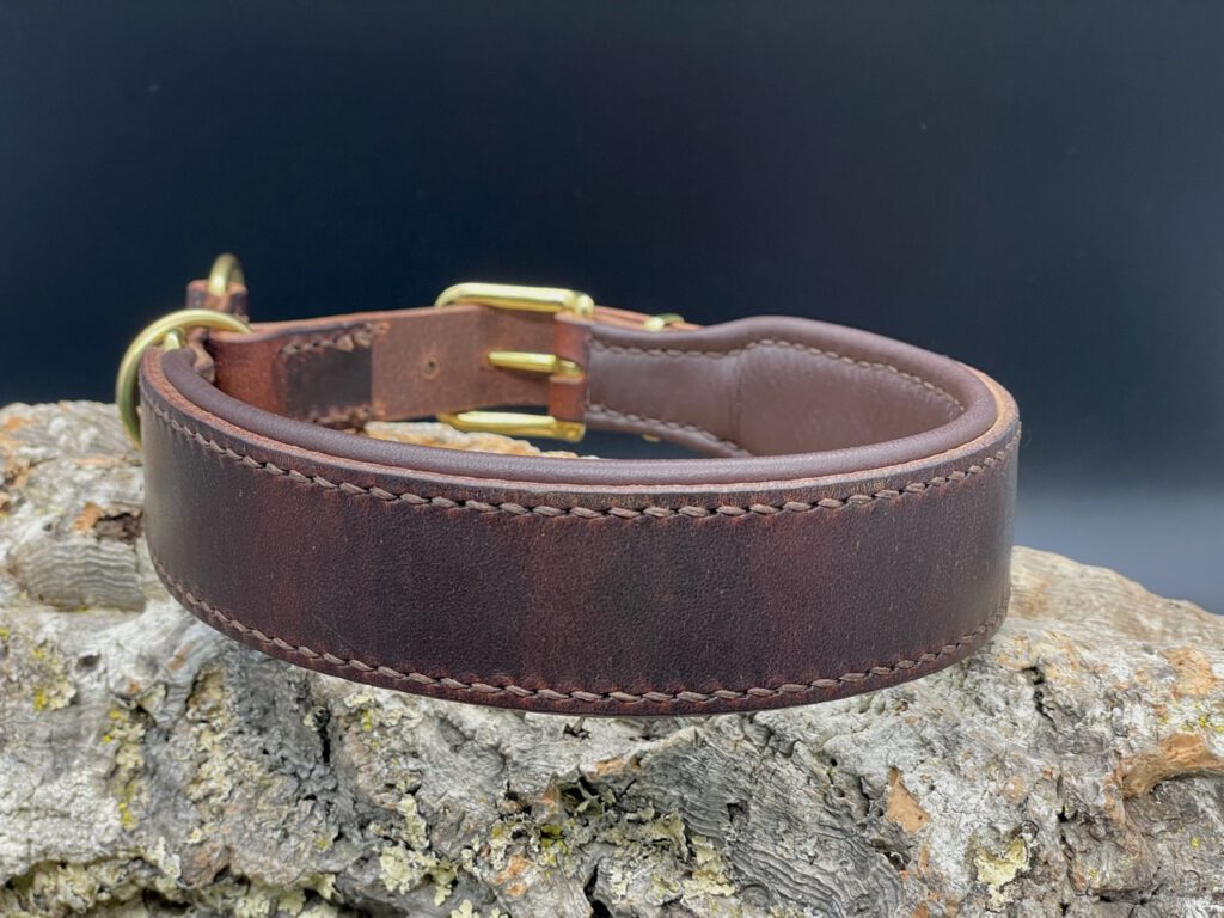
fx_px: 1839
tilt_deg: -31.4
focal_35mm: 52
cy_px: 459
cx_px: 612
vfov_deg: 28.0
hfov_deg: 36.8
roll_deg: -3.1
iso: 125
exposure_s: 1/100
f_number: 2
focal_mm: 6
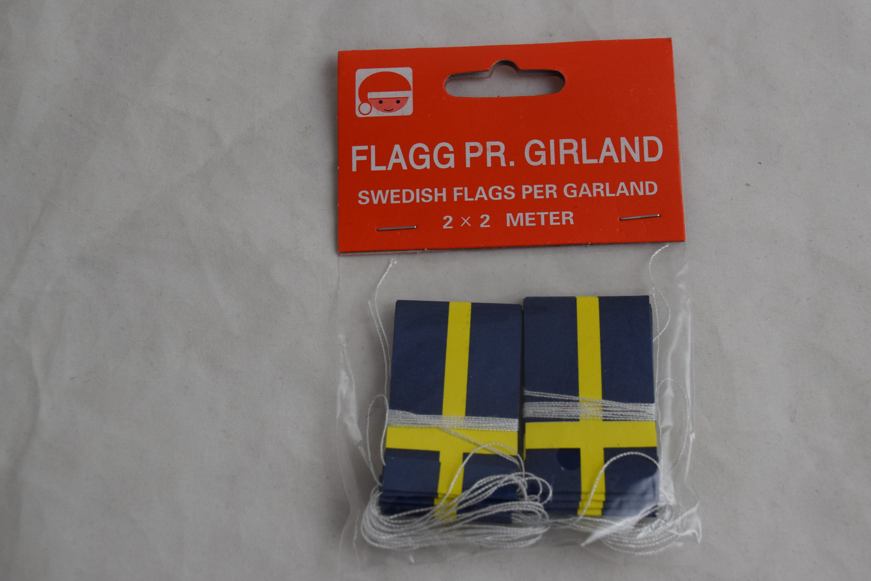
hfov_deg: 37.5
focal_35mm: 53
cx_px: 494
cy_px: 264
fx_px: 1282
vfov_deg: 25.5
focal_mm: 30
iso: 400
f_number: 6.3
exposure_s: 1/160
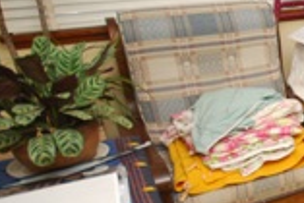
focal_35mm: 61
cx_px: 558
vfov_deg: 22.3
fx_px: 516
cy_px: 83
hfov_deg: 21.0
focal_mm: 10
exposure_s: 1/60
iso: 220
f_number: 4
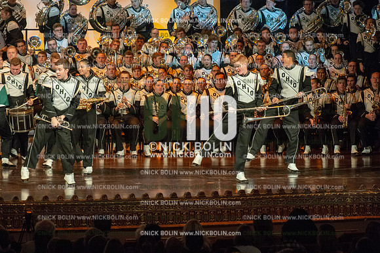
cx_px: 190
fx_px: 2057
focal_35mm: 195
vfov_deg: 7.0
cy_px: 126
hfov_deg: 10.6
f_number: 5.6
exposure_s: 1/320
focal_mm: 195
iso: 8000
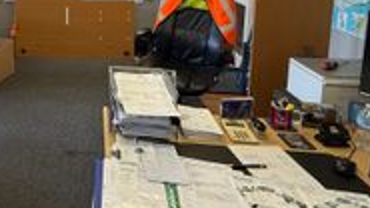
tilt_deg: -8.6
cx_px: 38
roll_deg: +0.9
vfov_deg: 32.1
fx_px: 324
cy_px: -12
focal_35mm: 33
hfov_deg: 52.4
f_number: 2.2
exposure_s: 1/100
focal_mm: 2.22
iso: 200
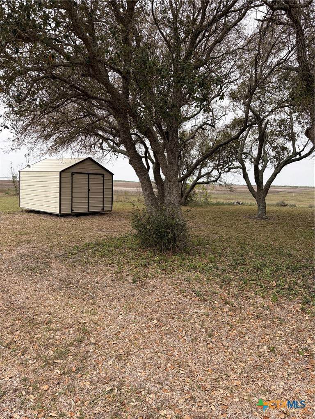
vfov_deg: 67.3
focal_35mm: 26
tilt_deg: -4.7
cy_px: 210
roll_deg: -1.6
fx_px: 315
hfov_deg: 53.1
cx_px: 158
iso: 50
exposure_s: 1/2012
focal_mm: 5.96
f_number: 1.6
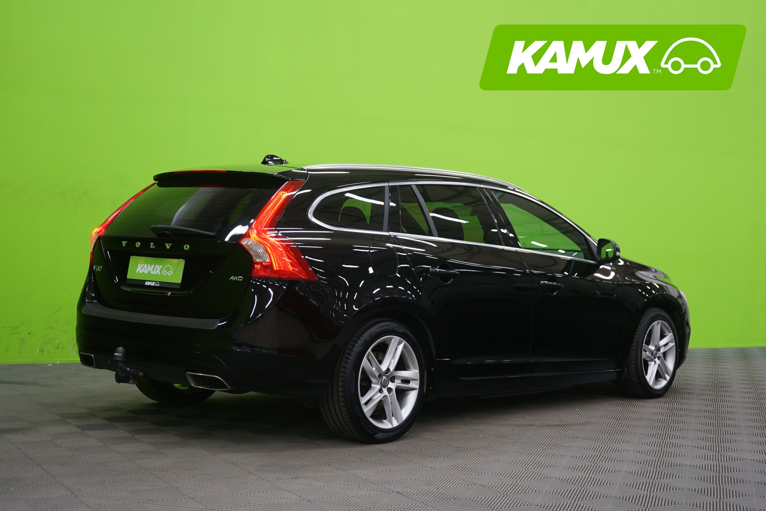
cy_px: 256
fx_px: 1106
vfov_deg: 26.0
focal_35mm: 52
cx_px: 383
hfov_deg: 38.2
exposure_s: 1/8
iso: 400
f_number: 5
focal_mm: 52
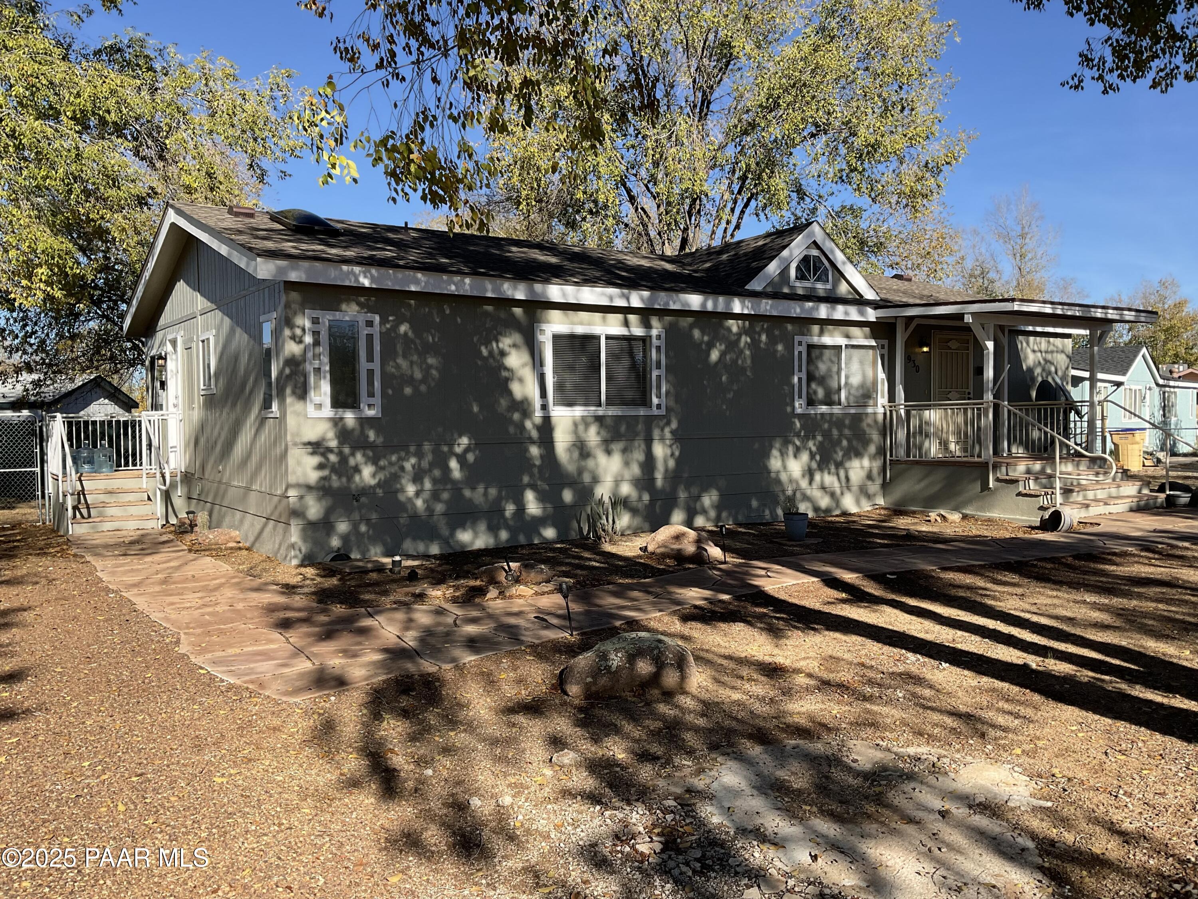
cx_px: 599
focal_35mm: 29
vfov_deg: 48.2
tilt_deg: -2.9
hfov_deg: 61.7
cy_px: 450
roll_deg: +0.2
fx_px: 1004
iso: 16
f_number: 1.8
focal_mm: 3
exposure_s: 1/1279
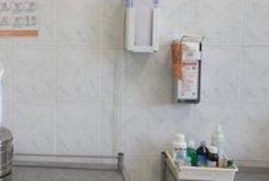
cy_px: 33
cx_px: 8
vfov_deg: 22.7
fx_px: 441
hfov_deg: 31.6
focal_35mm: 59
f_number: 4
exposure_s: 1/160
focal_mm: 30
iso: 800
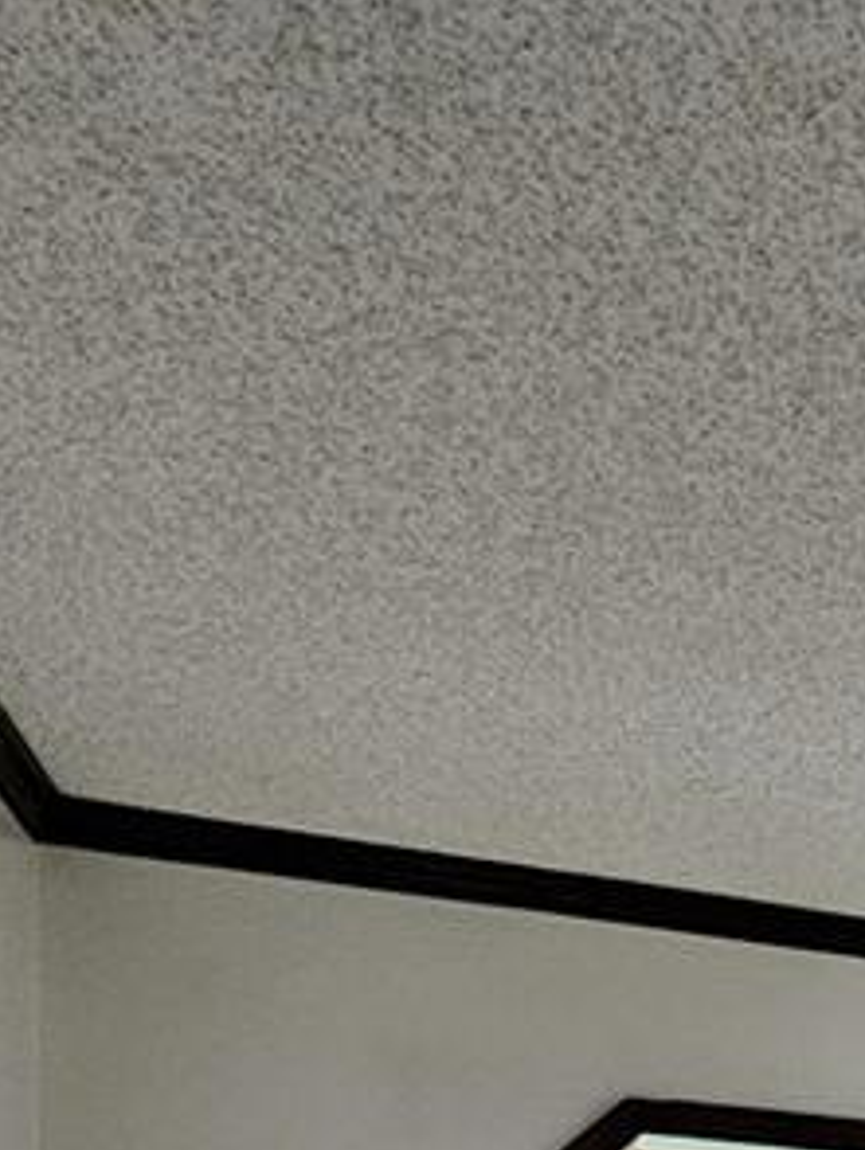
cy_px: 1588
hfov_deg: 21.5
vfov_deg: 28.1
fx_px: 1763
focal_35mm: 53
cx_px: 1409
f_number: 2.2
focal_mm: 2.2
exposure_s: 1/60
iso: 200
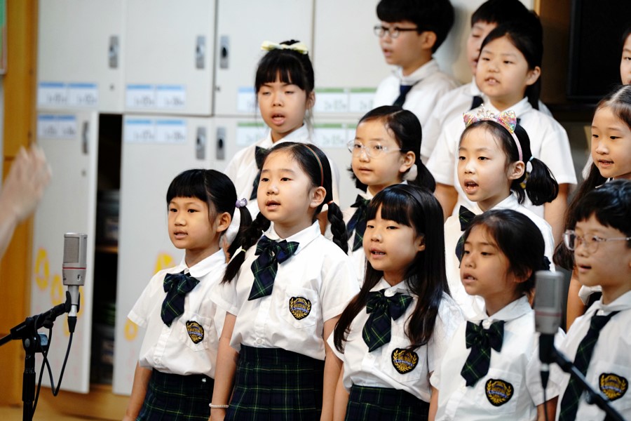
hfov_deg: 10.3
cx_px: 316
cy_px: 210
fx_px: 3505
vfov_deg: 6.9
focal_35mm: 200
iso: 2000
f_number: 4.5
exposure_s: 1/160
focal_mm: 200
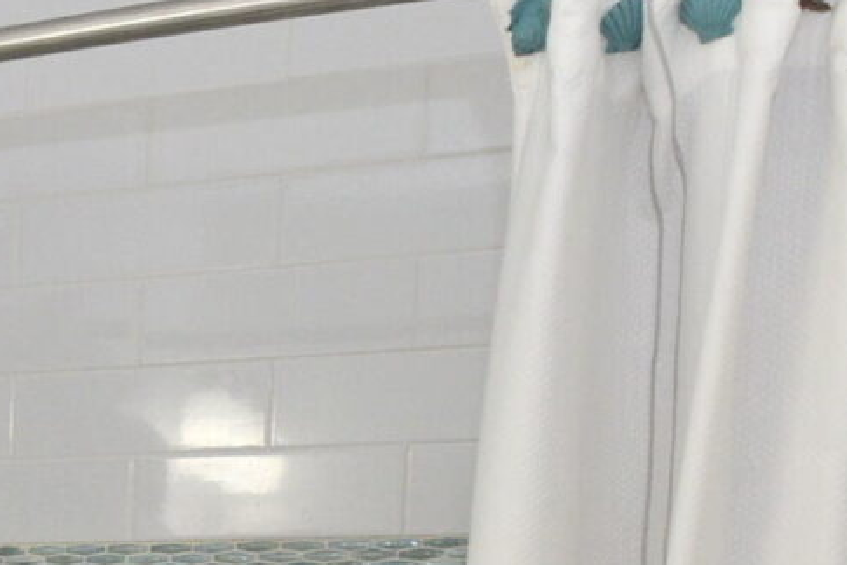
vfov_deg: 15.7
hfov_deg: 21.9
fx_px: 1859
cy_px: 884
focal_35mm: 79
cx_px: -382
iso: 400
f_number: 5.6
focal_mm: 10
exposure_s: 1/100
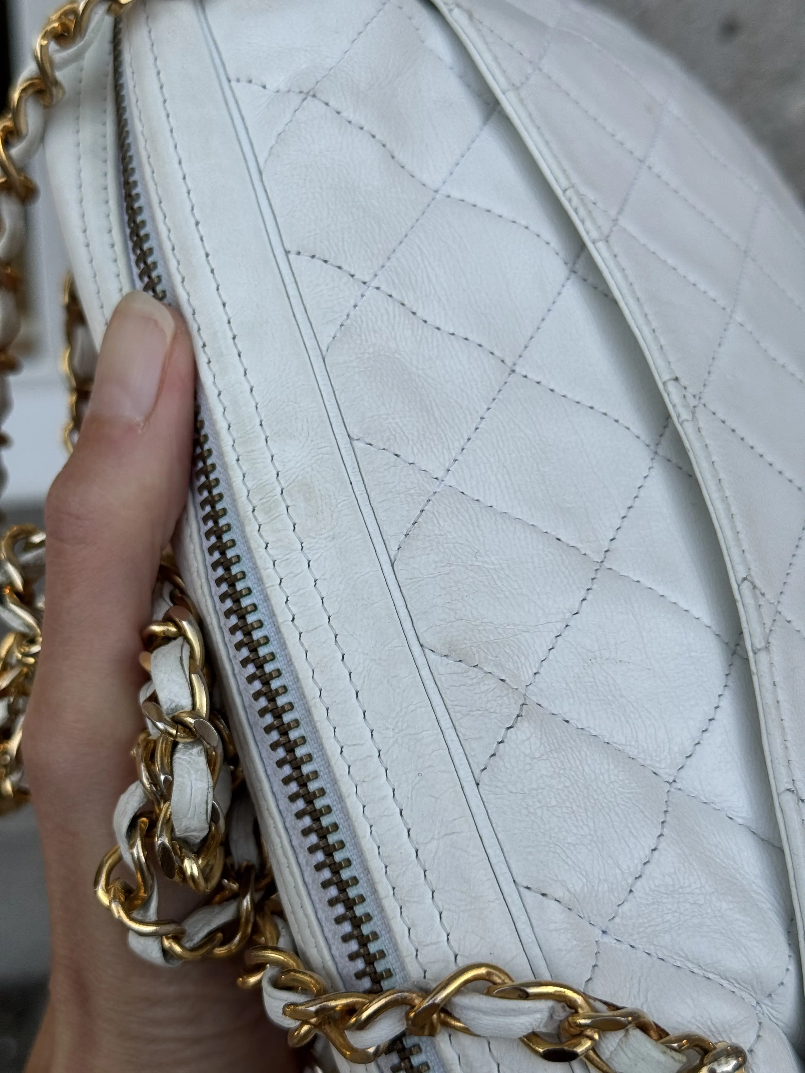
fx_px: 1488
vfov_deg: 39.7
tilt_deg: -50.3
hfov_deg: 30.3
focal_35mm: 48
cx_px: 402
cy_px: 536
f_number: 1.78
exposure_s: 1/50
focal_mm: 6.76
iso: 100
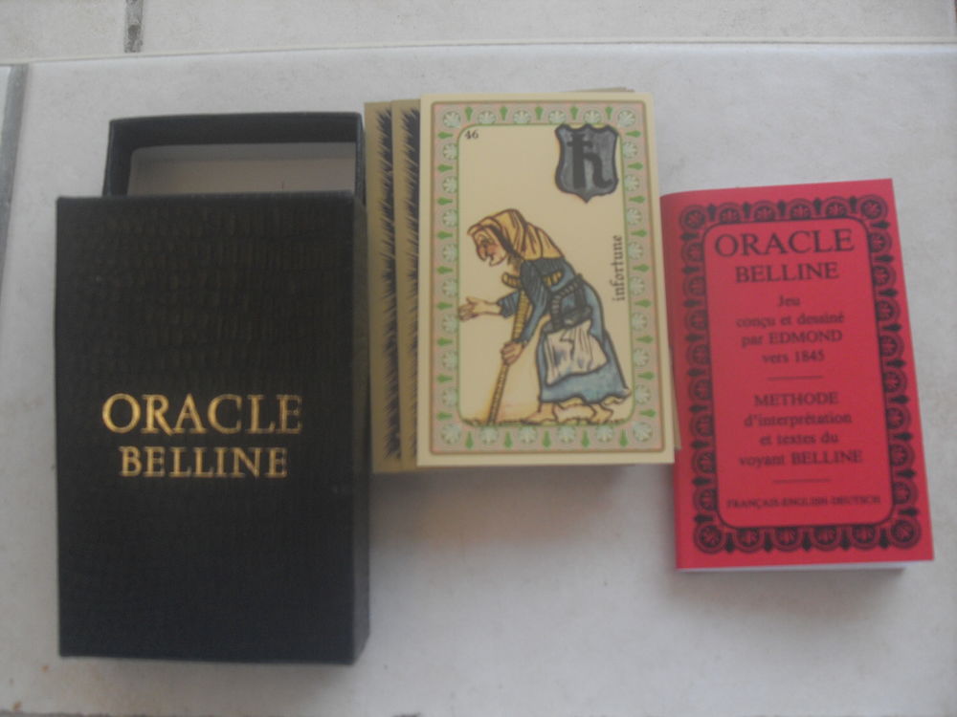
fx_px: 1023
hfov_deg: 50.1
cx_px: 478
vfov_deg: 38.7
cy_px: 358
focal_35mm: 37
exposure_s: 1/90
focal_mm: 6.3
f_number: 2.8
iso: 80
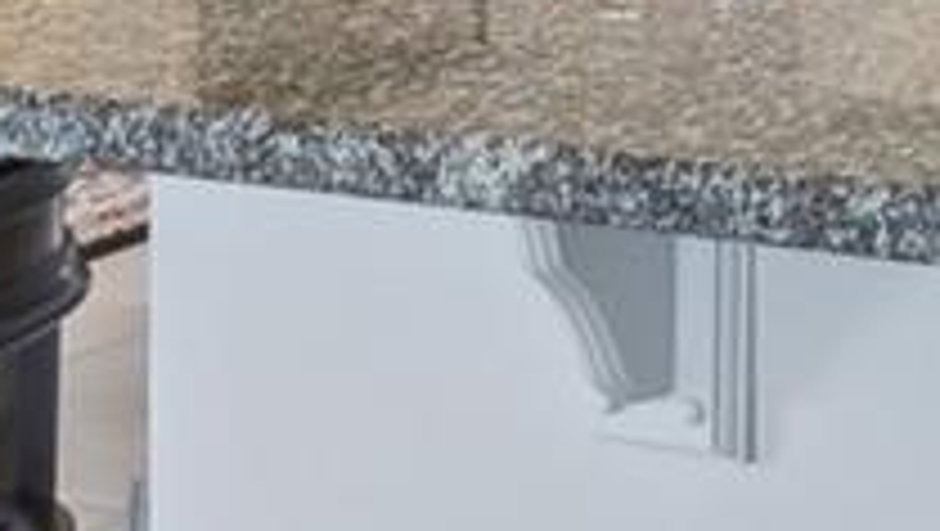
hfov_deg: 13.9
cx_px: 2100
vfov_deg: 9.1
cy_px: -756
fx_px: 2994
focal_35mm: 120
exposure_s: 1/5
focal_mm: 10
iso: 100
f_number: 7.1
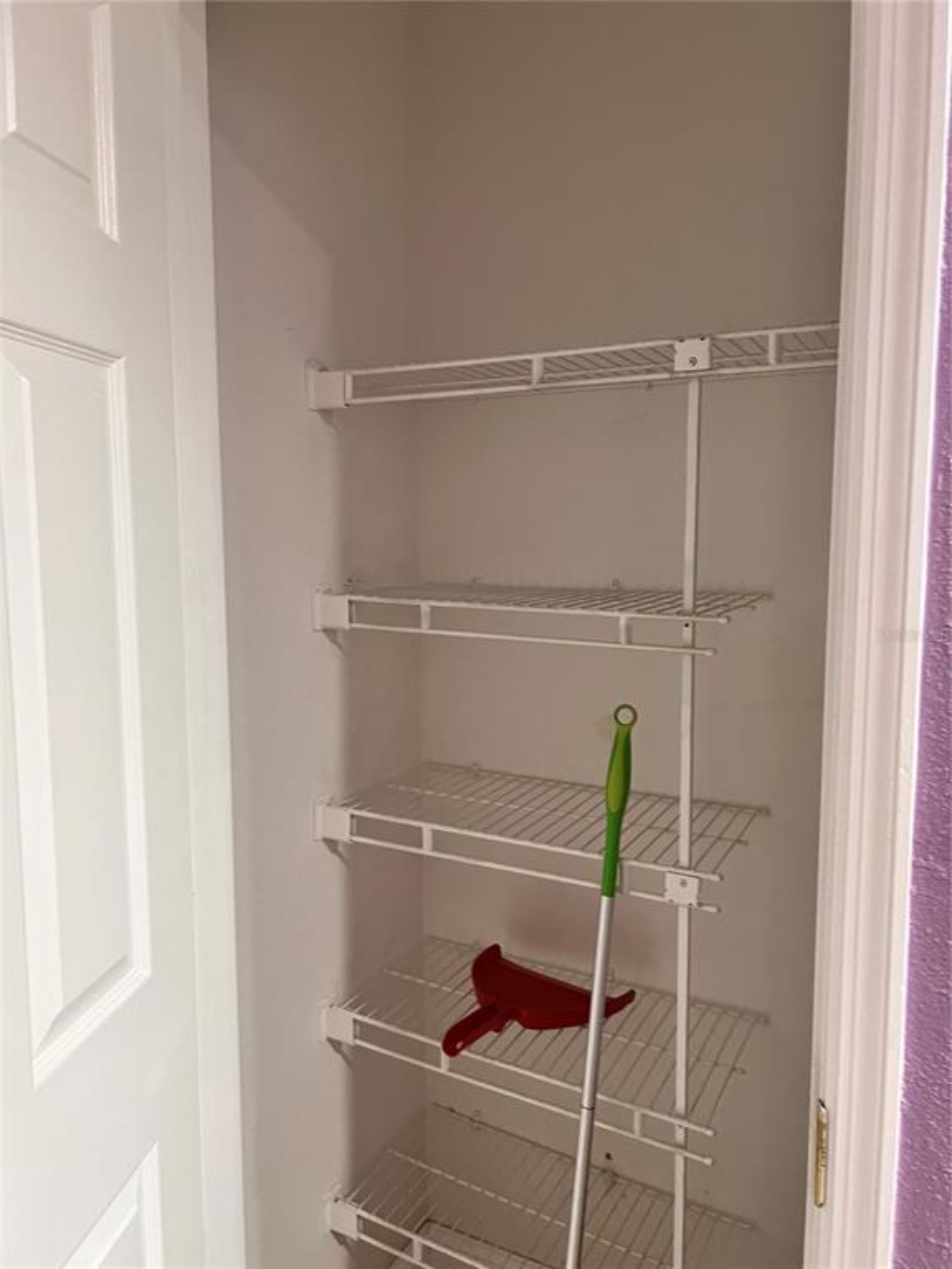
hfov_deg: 53.1
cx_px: 476
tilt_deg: -6.1
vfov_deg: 67.3
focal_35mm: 26
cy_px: 634
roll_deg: +0.6
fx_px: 953
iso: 400
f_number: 1.5
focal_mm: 5.7
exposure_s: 1/60
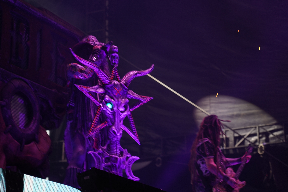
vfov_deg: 13.0
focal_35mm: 105
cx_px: 144
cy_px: 96
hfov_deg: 19.5
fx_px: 840
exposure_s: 1/125
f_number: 4
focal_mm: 105
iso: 320
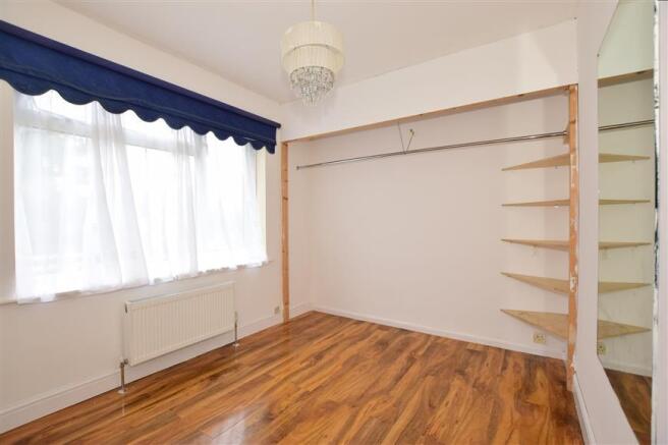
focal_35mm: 15
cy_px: 222
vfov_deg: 77.3
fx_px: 278
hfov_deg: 100.4
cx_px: 334
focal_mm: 10
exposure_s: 1/40
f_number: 5.6
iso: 400
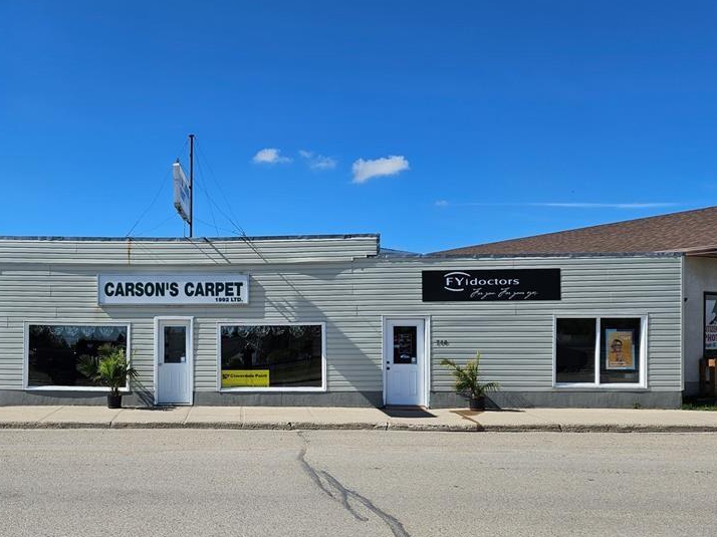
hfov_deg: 53.8
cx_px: 215
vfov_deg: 42.8
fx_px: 683
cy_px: 316
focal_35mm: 33
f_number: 1.8
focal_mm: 5.4
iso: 25
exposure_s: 1/2859
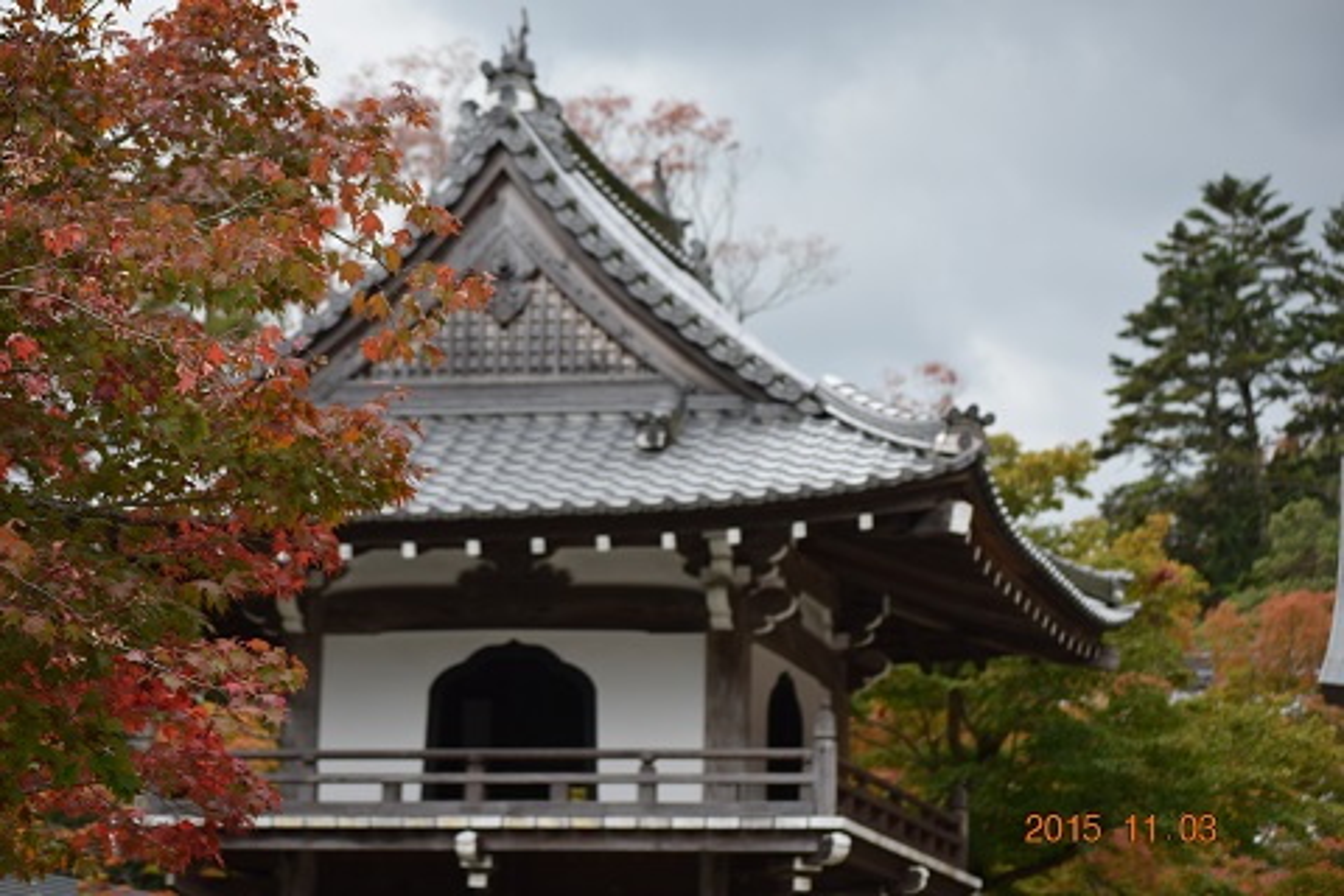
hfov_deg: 18.9
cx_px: 672
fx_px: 4032
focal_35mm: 108
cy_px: 448
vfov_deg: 12.7
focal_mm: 72
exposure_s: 1/125
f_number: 5.6
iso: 100
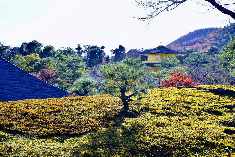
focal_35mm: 39
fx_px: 255
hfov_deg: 49.6
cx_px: 118
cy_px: 78
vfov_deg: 34.2
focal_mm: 26
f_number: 9
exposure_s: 1/320
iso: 200
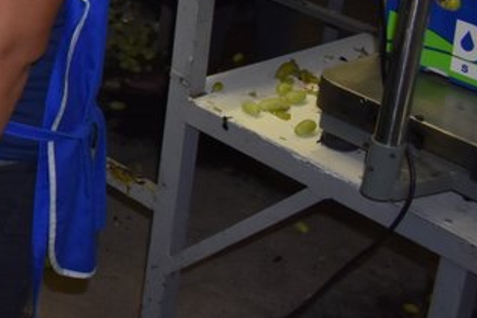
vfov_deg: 12.6
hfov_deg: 16.7
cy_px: -168
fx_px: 1365
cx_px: -366
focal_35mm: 103
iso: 800
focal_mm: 18
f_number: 4
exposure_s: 1/200
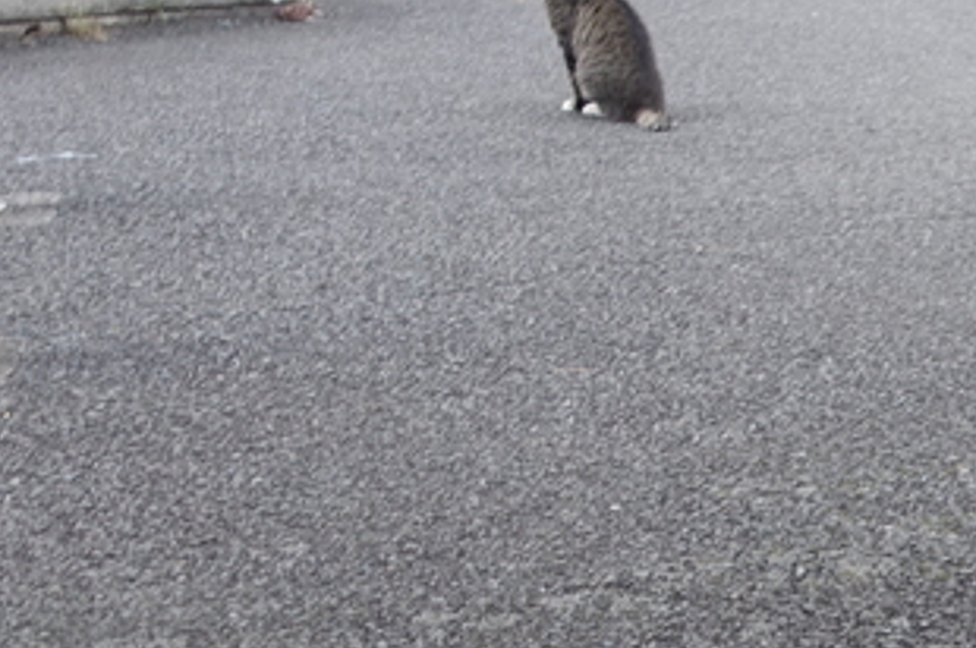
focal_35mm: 93
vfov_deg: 13.7
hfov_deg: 18.5
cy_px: 994
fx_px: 2519
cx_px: 1593
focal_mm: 8.8
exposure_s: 1/30
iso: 125
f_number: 1.8
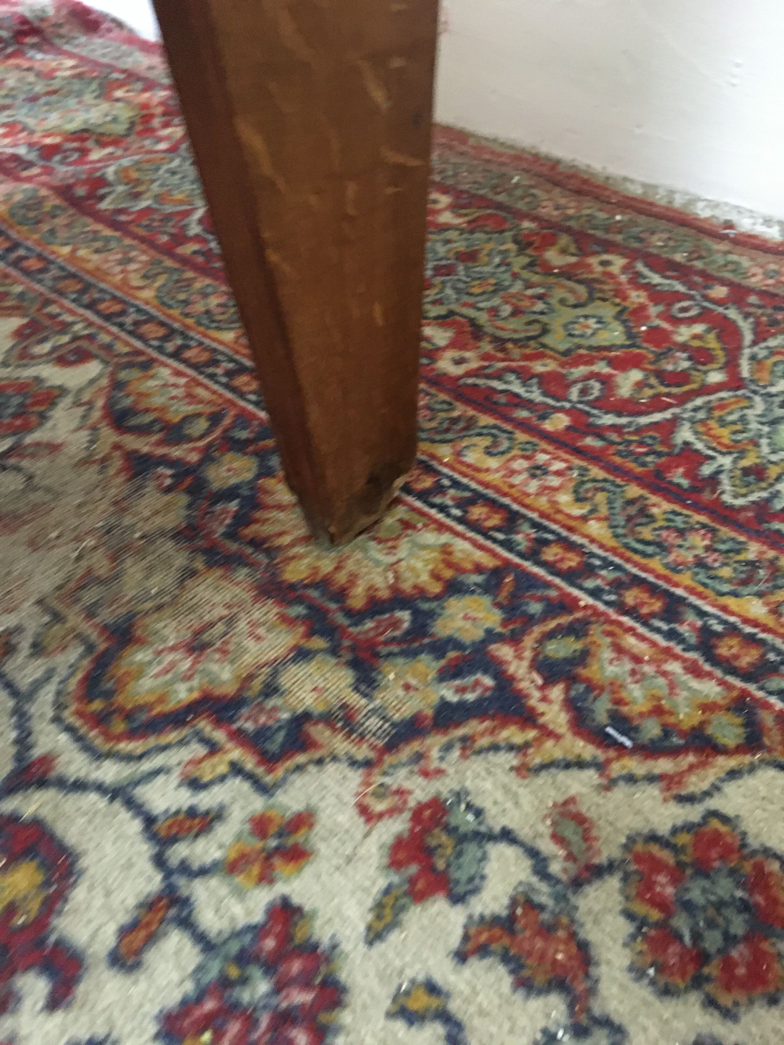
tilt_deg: -43.3
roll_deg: +1.9
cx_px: 392
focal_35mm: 29
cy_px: 522
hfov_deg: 48.2
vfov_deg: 61.7
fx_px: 876
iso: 250
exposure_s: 1/17
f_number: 2.2
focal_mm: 4.15
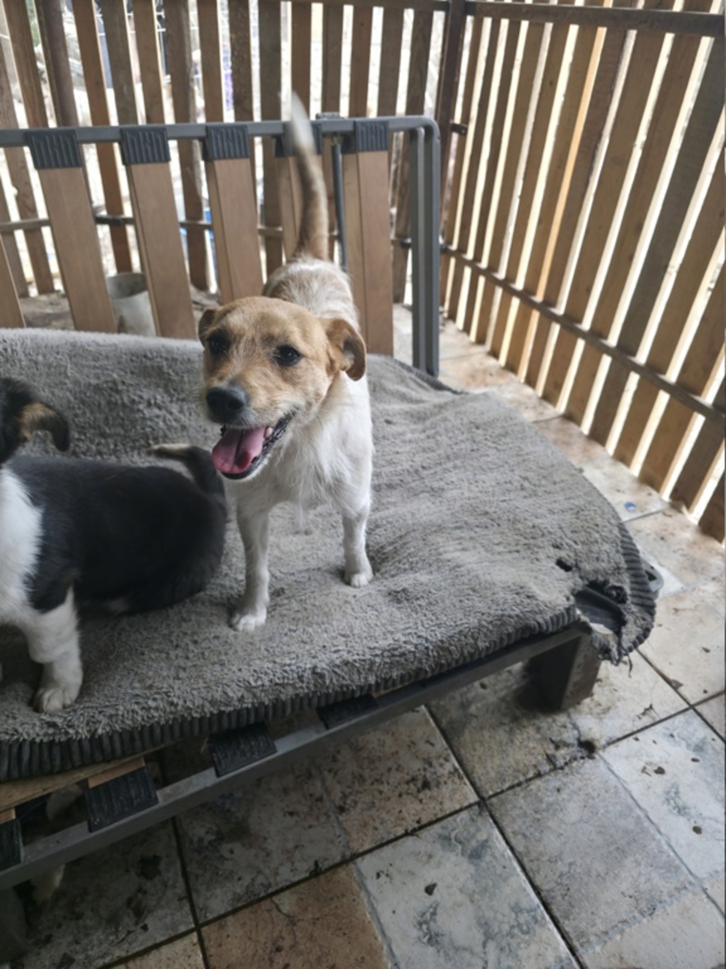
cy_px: 484
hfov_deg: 58.9
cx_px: 363
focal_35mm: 23
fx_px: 643
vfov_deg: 73.9
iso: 160
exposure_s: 1/180
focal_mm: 6.3
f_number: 1.7
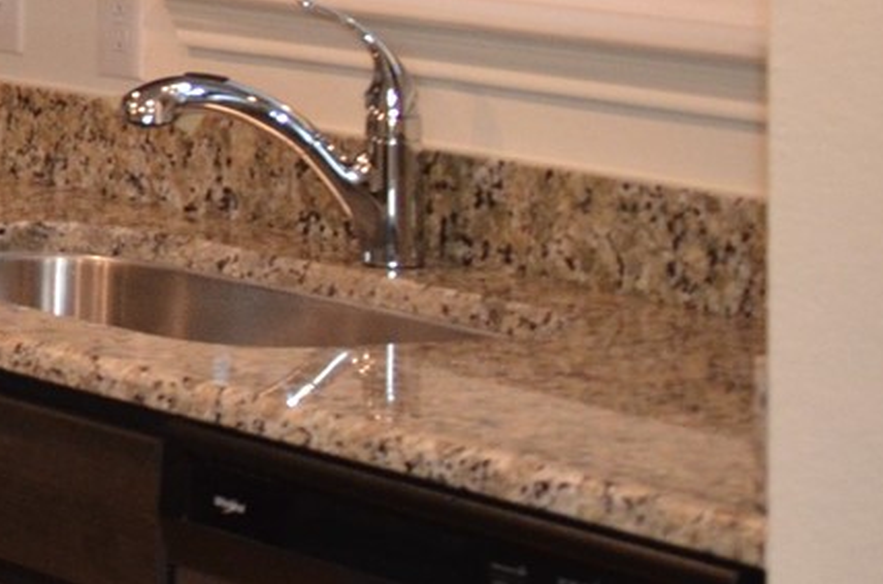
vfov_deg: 8.0
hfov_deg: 10.5
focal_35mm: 168
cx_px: -1262
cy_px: -197
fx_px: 4110
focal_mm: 22
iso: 800
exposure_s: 1/60
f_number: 3.8
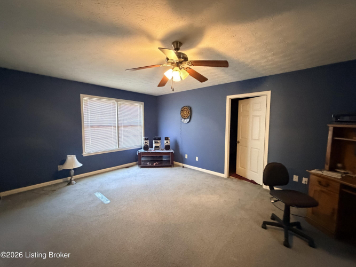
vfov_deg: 85.7
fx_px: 144
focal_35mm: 14
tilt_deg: -4.4
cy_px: 134
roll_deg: -0.2
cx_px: 178
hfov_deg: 102.1
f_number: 2.2
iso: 1250
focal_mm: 2.22
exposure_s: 1/60
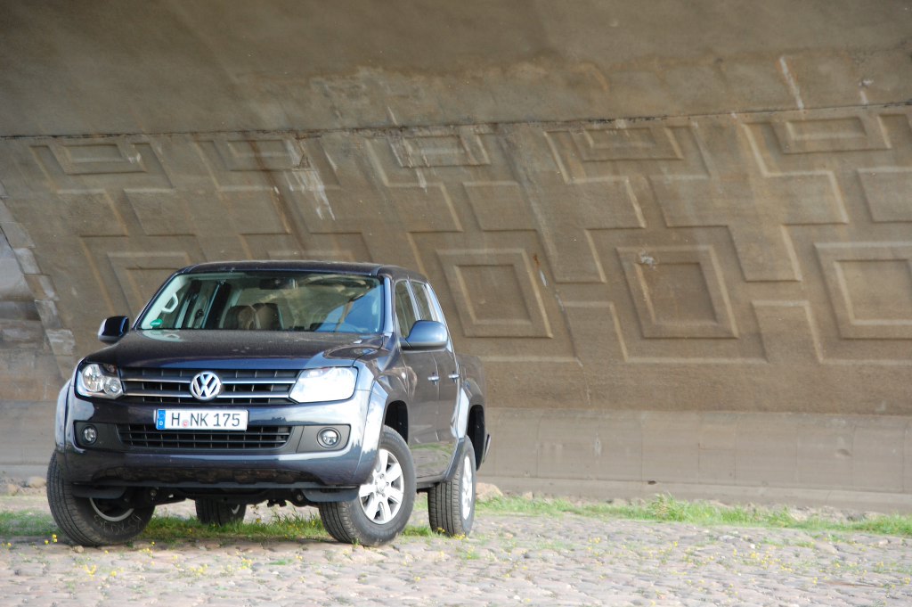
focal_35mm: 165
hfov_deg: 12.5
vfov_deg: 8.3
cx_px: 456
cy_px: 304
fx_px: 4177
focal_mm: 110
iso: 400
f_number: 5.6
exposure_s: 1/160
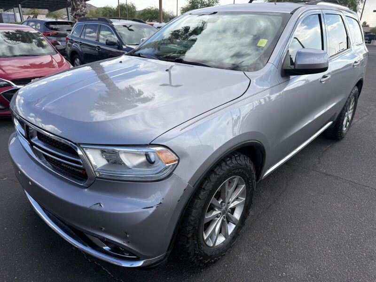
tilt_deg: -23.6
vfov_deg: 56.8
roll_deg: -2.0
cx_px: 188
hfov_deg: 71.6
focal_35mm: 24
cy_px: 141
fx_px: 261
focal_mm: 6.76
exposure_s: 1/1211
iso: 80
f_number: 1.78
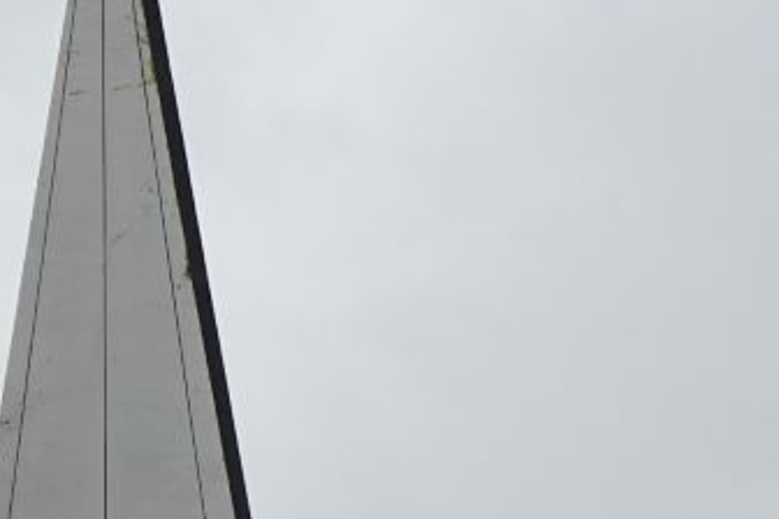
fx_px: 8979
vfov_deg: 3.3
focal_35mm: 415
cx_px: 633
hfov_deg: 5.0
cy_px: 804
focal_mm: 33.98
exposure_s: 1/400
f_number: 5.6
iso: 100
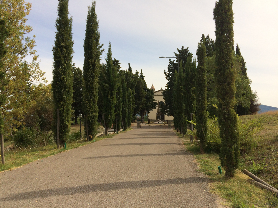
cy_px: 104
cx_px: 139
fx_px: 233
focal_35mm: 29
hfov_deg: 61.7
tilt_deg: +3.4
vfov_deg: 48.2
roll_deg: -0.9
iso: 64
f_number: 2.2
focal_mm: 4.15
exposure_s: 1/2933
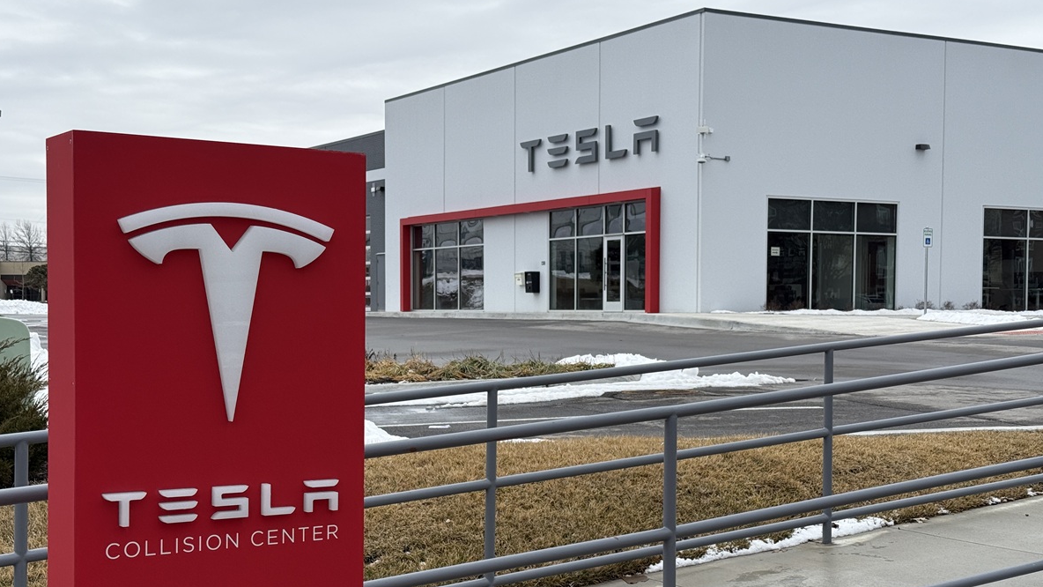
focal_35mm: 53
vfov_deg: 22.6
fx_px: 1466
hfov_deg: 39.2
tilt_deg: -2.1
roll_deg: +0.1
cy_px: 357
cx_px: 516
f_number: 1.78
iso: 80
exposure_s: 1/1980
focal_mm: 6.76
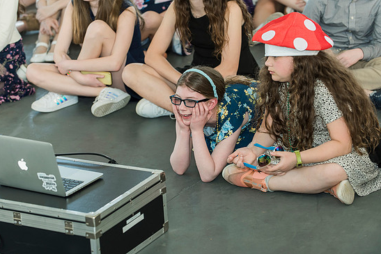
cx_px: 187
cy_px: 130
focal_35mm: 123
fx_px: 1302
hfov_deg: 16.6
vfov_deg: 11.2
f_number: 4
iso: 640
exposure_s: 1/160
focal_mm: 116
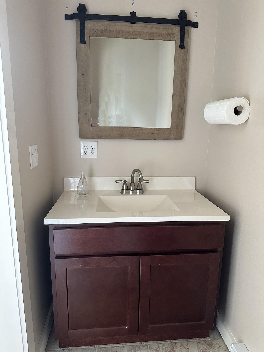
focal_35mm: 24
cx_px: 132
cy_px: 176
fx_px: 244
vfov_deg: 71.6
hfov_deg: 56.8
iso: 500
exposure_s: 1/60
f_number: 1.78
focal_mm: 6.86
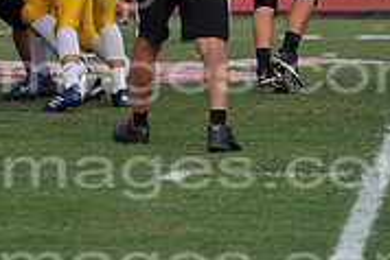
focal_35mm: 455
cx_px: -55
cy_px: -66
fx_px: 4933
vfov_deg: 3.0
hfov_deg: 4.5
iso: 800
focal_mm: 140
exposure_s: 1/2500
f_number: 3.5
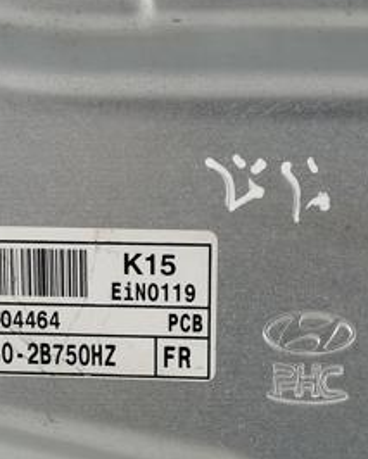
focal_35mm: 61
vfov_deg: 30.9
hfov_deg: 25.0
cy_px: 240
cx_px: 166
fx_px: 830
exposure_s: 1/60
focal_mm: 5.4
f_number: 1.8
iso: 64
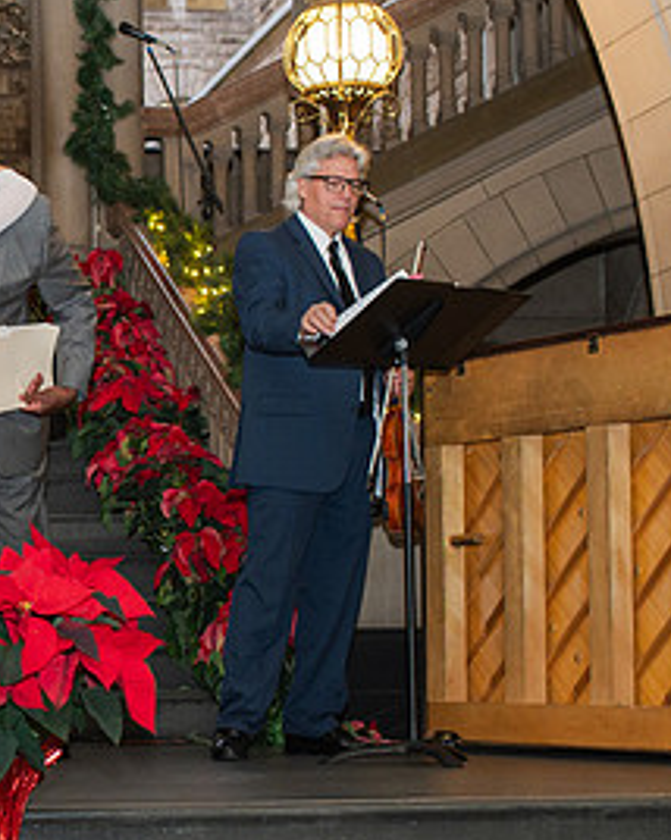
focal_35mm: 95
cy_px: 515
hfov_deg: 15.4
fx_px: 2361
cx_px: -204
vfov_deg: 20.2
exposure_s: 1/200
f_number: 3.5
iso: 1000
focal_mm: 35
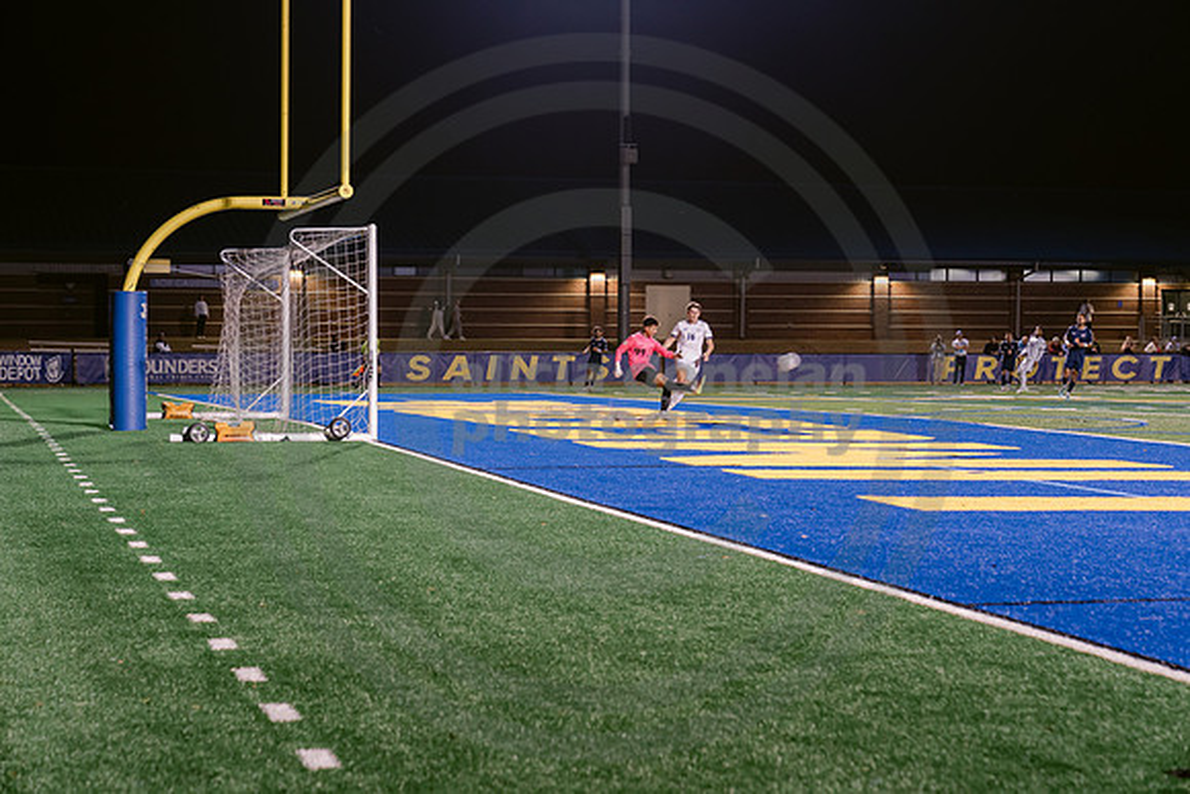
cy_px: 397
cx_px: 595
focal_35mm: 70
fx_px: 2314
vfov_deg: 19.5
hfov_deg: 28.8
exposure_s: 1/160
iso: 2500
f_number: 4
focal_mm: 70
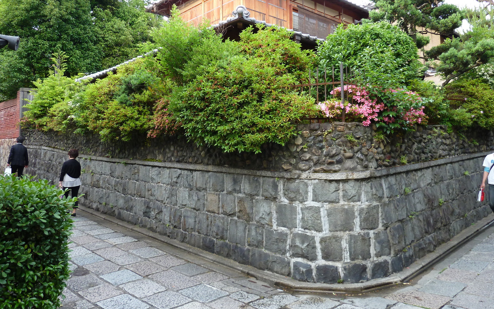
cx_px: 246
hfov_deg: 68.4
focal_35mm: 27
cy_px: 129
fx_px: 363
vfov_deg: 45.8
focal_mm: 4.1
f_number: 3.3
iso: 125
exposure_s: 1/30
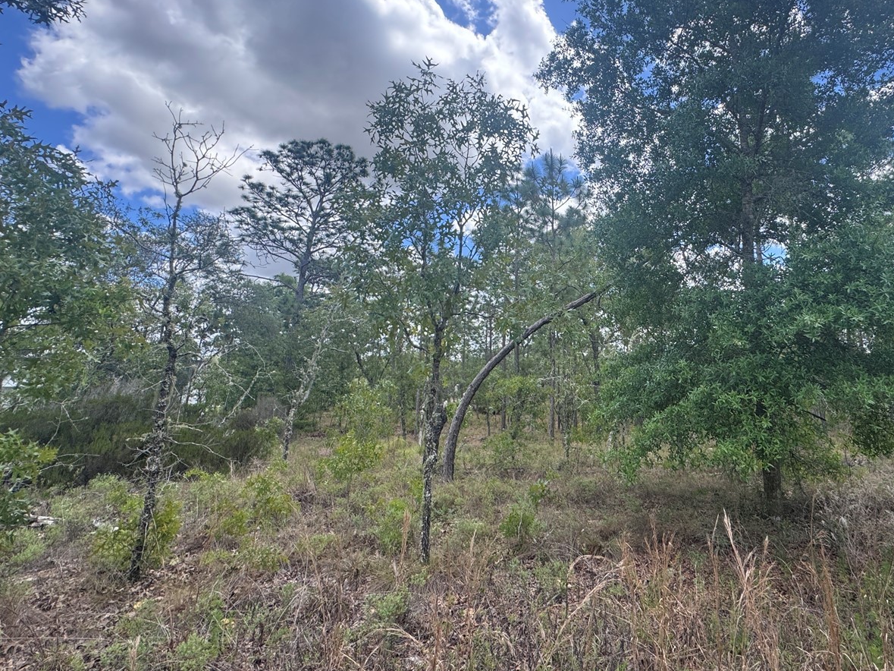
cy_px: 282
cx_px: 570
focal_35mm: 19
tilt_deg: +11.7
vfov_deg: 68.2
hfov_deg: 82.7
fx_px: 491
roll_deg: +0.9
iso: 40
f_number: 2.2
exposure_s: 1/652
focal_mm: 2.22
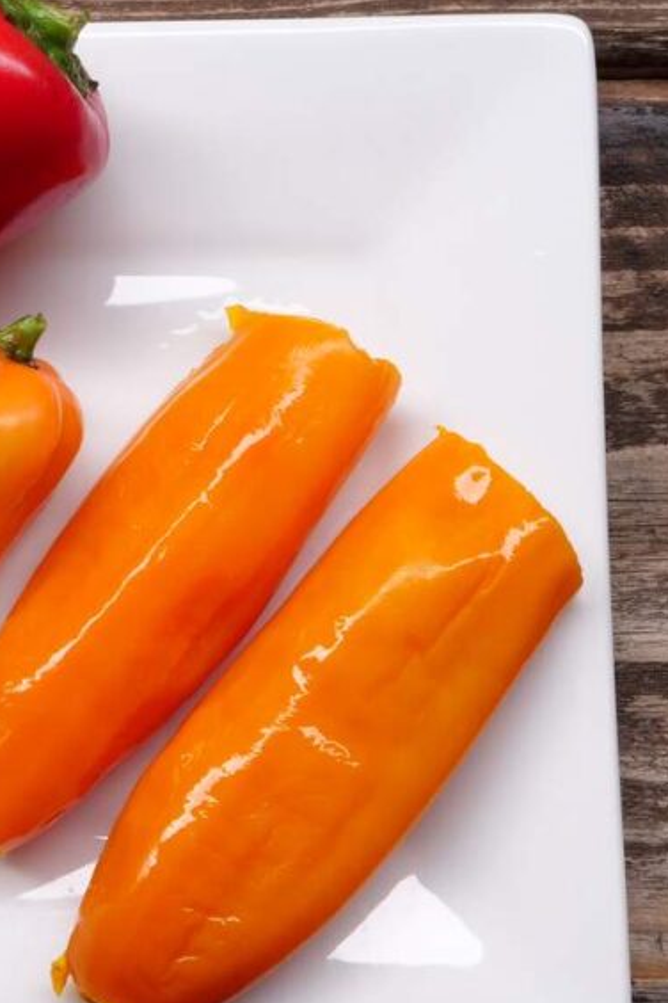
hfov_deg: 13.3
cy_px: 537
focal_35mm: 102
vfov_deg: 20.0
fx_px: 2839
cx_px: 108
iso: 500
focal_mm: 27
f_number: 10
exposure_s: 1/60
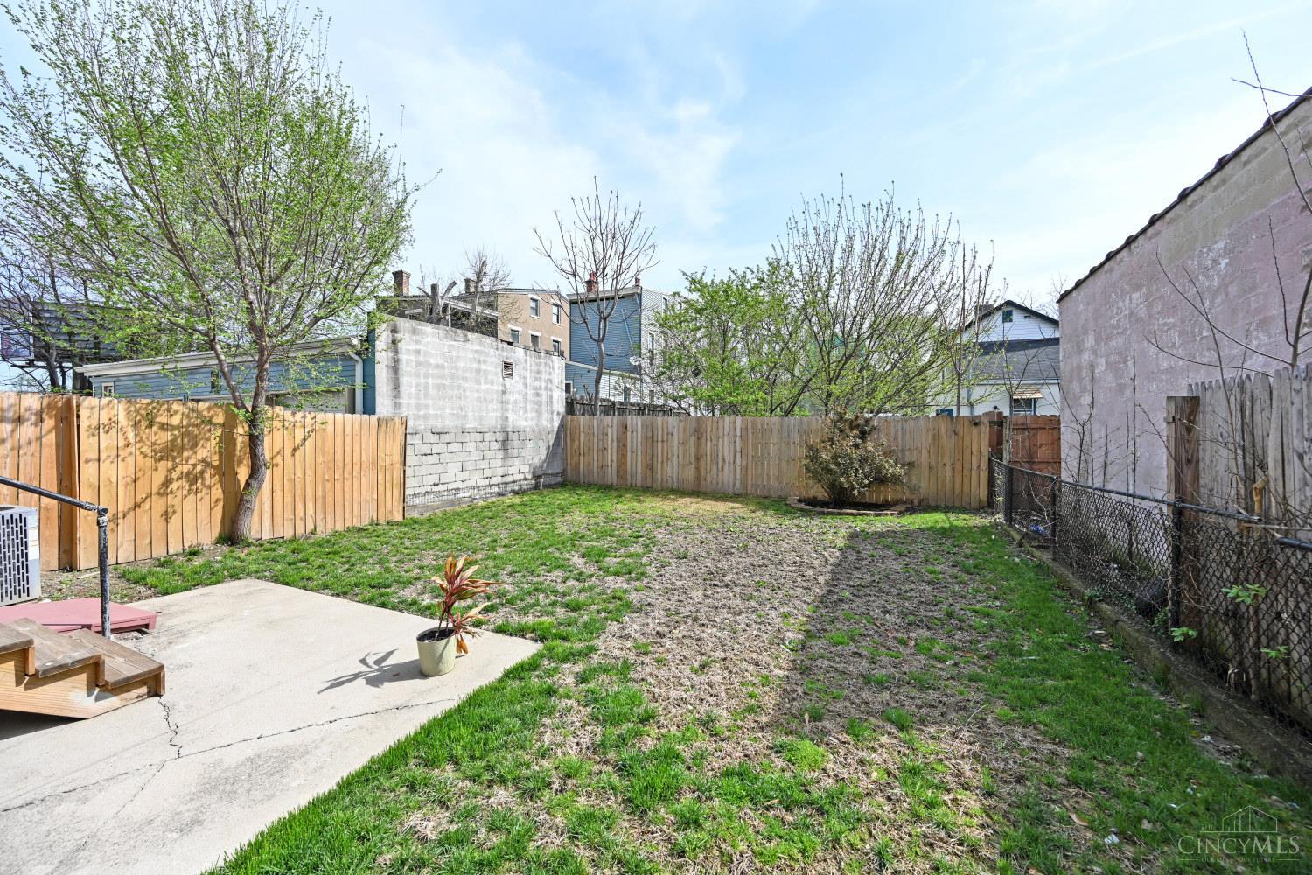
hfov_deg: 104.3
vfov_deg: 81.2
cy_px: 438
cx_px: 656
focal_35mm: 14
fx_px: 510
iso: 100
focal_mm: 14
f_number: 6.3
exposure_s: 1/320
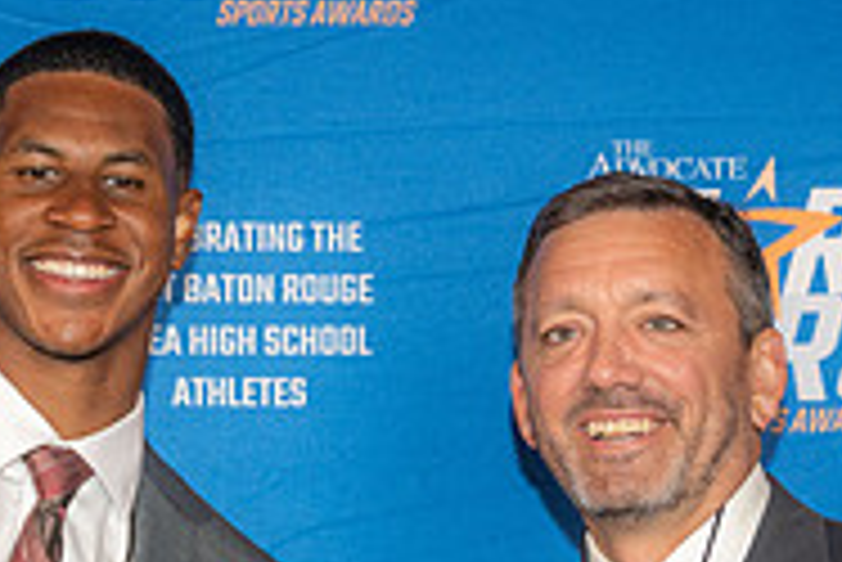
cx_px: 297
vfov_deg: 9.2
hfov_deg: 14.0
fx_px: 3417
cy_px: 758
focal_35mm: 146
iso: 320
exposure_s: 1/160
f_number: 3.5
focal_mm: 47
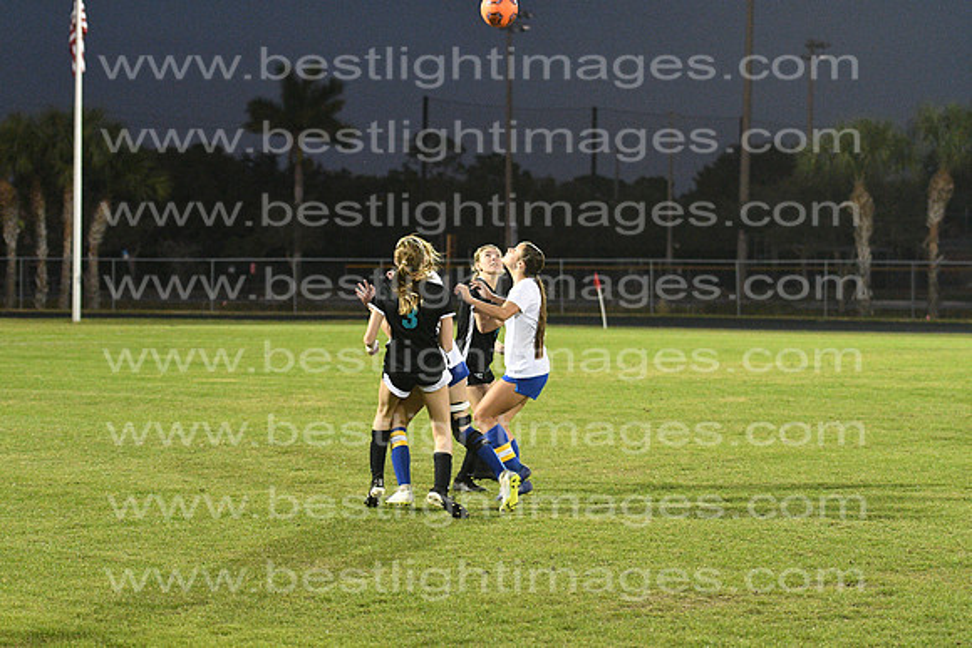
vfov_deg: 13.0
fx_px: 2836
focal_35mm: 105
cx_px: 486
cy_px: 324
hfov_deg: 19.5
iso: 7200
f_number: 2.8
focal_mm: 70
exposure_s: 1/800
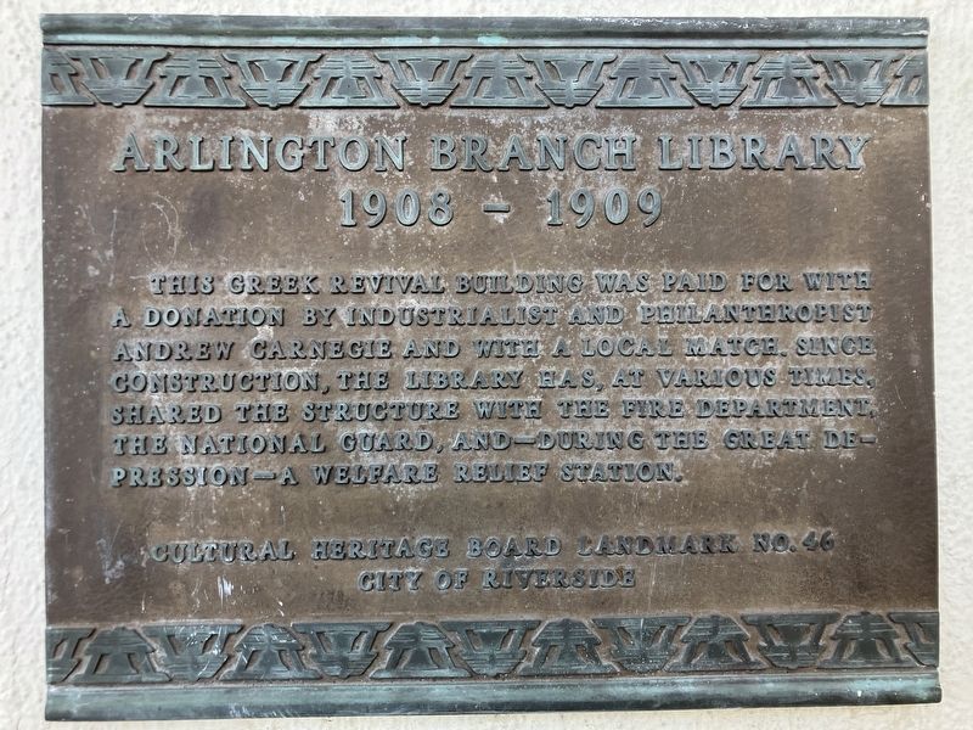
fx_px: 787
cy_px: 365
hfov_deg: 63.4
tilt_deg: +0.5
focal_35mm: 28
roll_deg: +1.0
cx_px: 486
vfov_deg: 49.7
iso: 50
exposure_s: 1/121
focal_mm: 3.99
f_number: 1.8
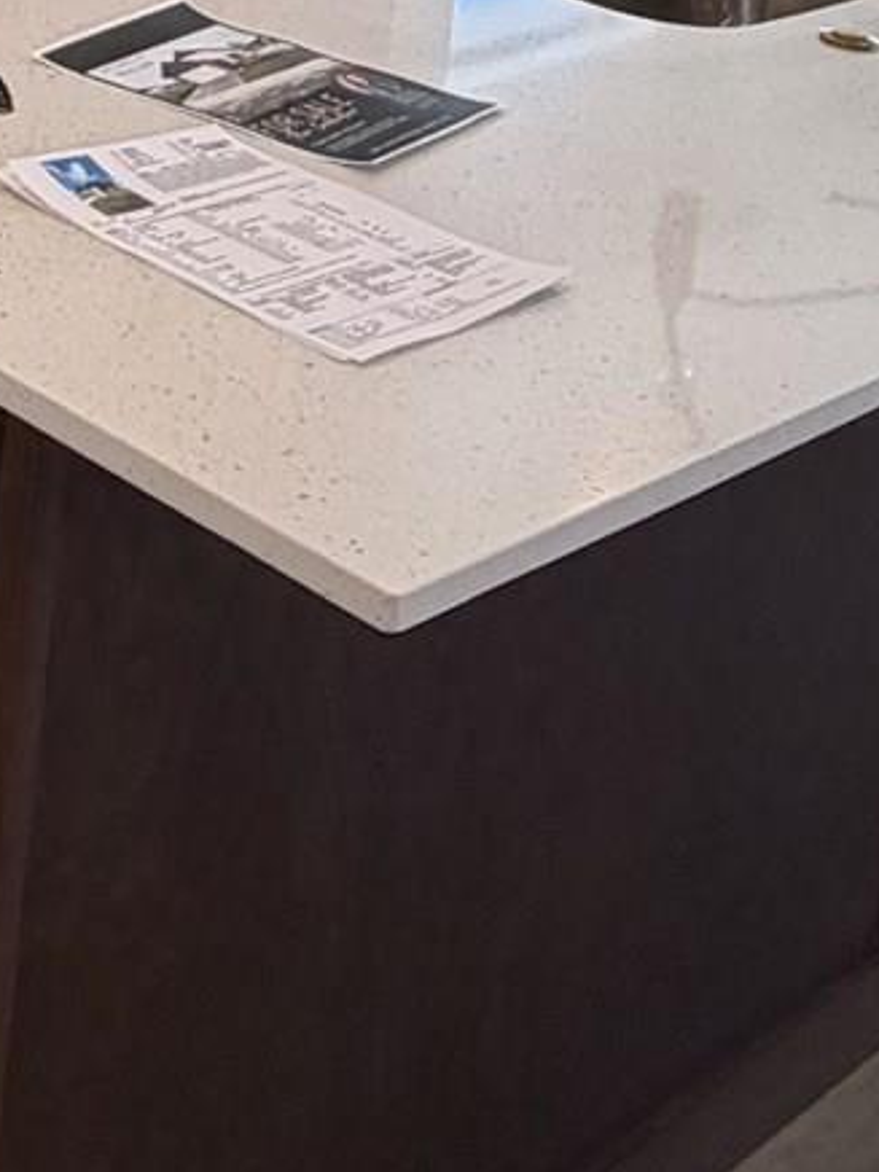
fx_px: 2505
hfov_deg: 18.4
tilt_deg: -5.3
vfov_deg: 22.4
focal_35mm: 74
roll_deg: -3.7
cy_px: -497
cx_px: -298
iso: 125
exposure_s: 1/120
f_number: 2.2
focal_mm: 2.22
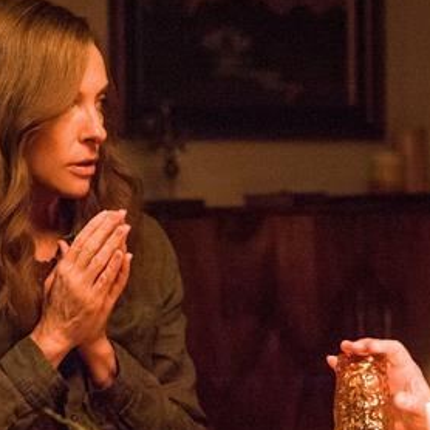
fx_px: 2291
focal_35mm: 163
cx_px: 213
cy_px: 267
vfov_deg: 10.7
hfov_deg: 10.7
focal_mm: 82
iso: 6400
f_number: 3.2
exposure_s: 1/40
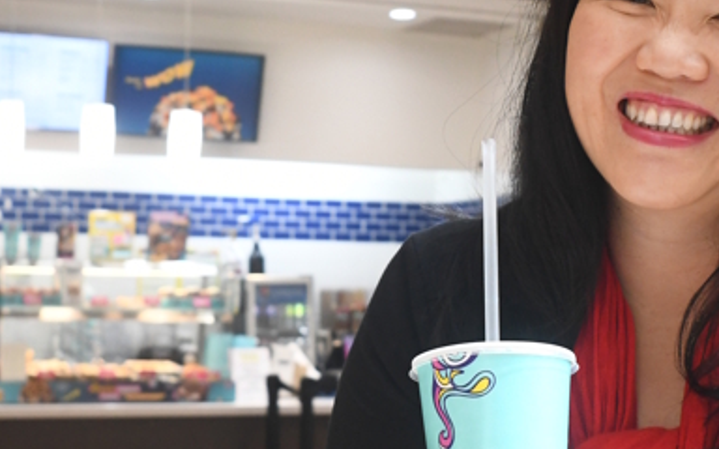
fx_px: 1685
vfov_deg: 15.2
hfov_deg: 24.1
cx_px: 418
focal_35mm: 86
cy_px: 232
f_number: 5
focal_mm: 24
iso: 1600
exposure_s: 1/160
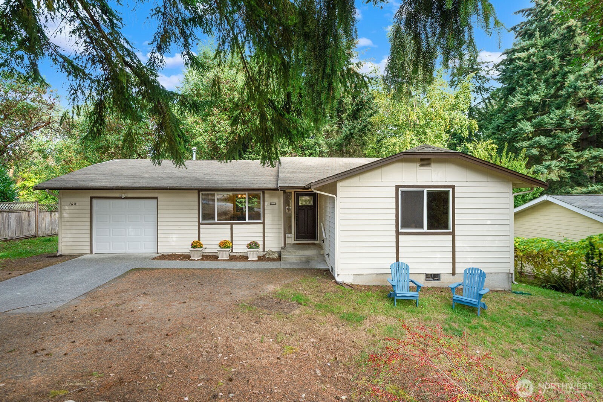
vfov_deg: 64.6
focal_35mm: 19
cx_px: 302
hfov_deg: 86.9
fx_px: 318
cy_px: 201
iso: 500
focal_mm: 19
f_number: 9
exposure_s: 1/250
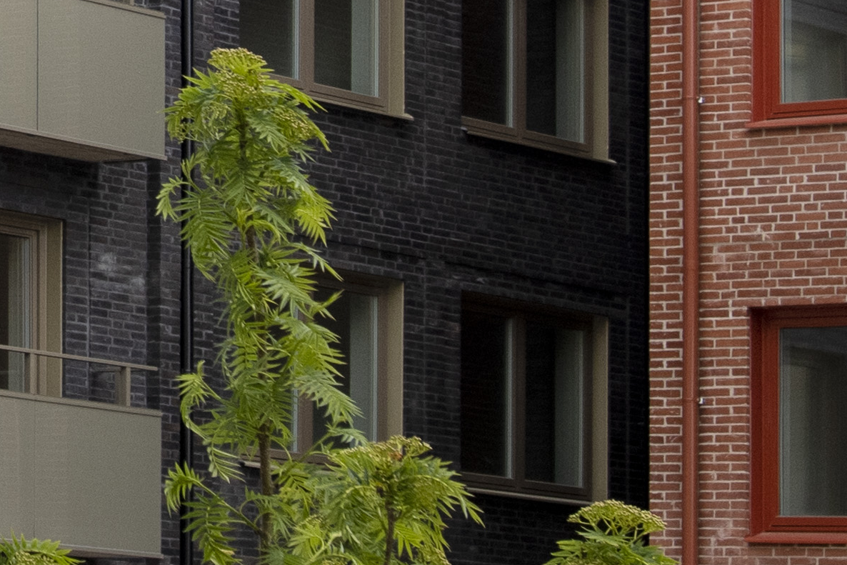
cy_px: -656
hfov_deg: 11.8
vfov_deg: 7.8
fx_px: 3929
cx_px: -426
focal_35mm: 167
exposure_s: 1/250
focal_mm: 24
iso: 200
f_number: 5.6
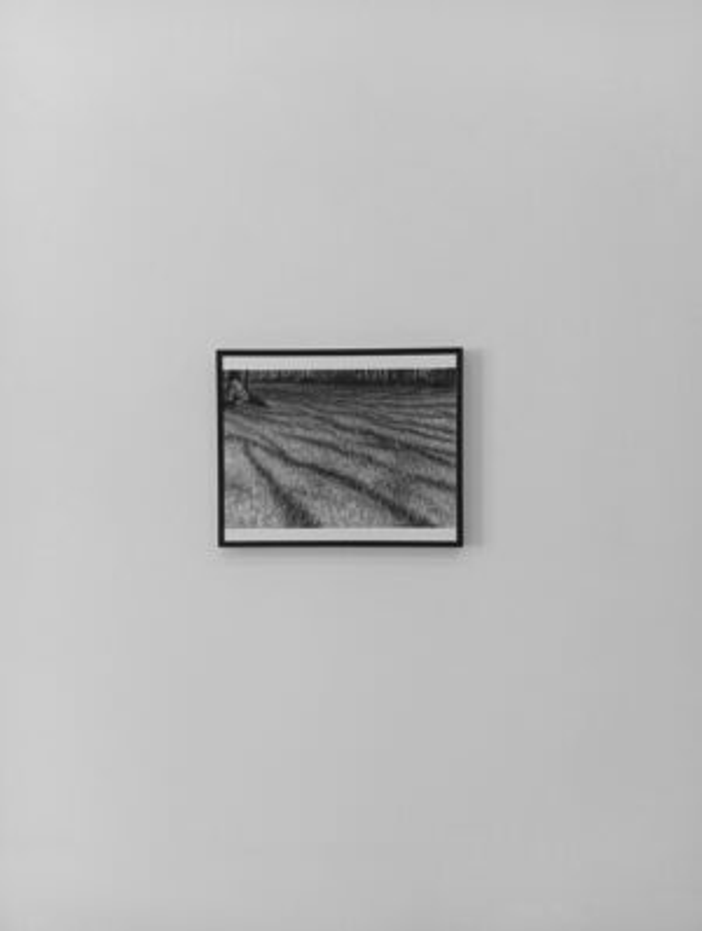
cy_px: 466
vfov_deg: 67.2
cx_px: 351
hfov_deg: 53.2
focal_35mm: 26
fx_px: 701
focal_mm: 4
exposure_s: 1/50
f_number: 1.8
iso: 136
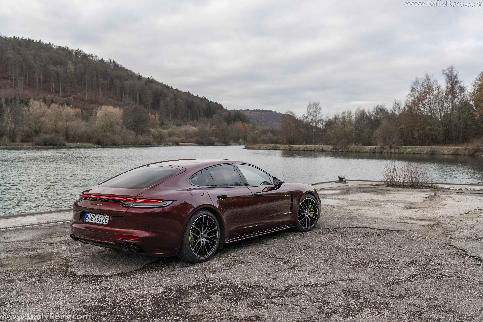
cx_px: 242
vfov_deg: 43.6
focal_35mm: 30
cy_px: 161
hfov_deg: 61.9
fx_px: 403
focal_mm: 30
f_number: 5
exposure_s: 1/80
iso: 250
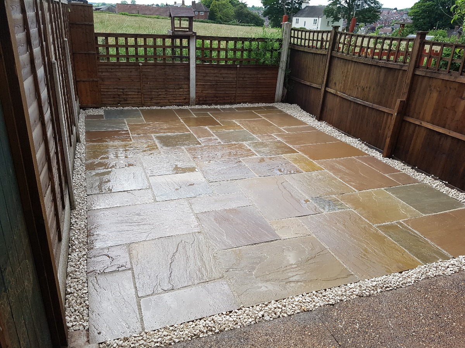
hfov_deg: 67.3
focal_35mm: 26
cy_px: 174
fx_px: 349
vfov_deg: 53.1
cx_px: 232
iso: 50
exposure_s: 1/1108
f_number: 1.7
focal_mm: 4.2
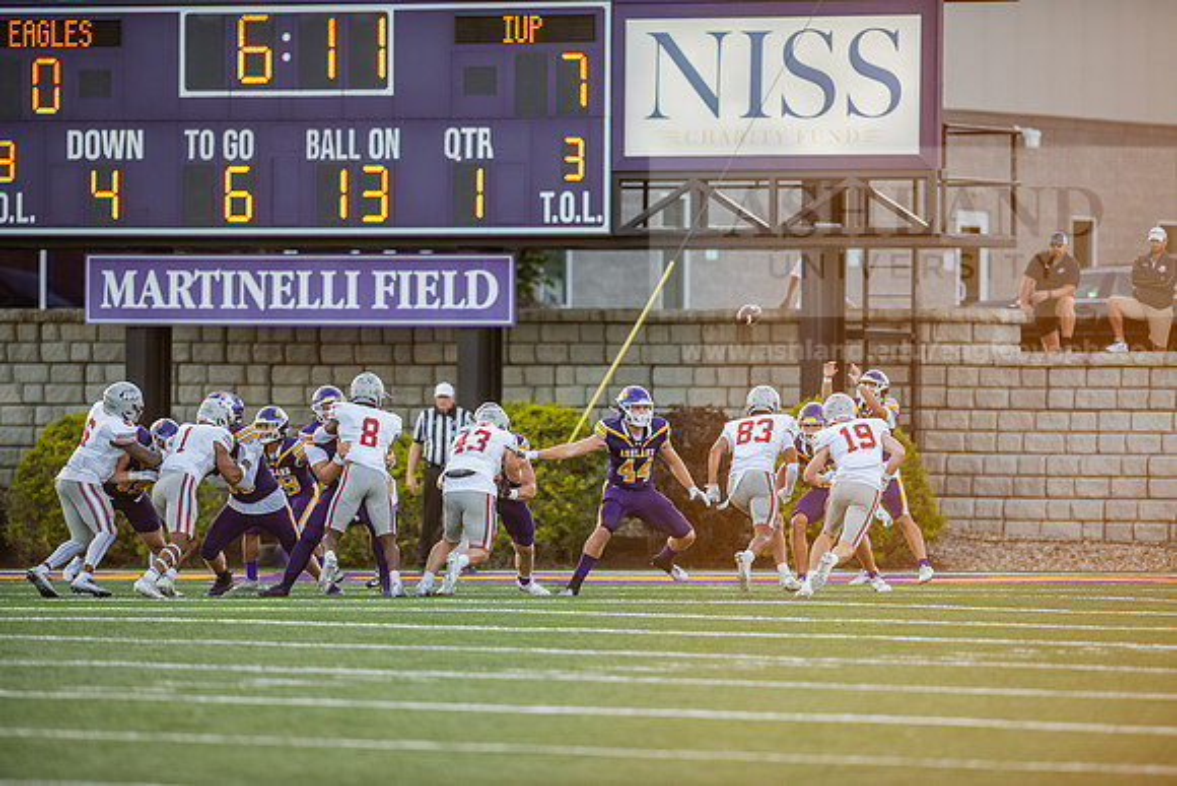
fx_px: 9810
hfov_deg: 6.9
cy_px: 393
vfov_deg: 4.6
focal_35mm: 300
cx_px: 588
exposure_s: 1/1000
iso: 1000
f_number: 3.2
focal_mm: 300
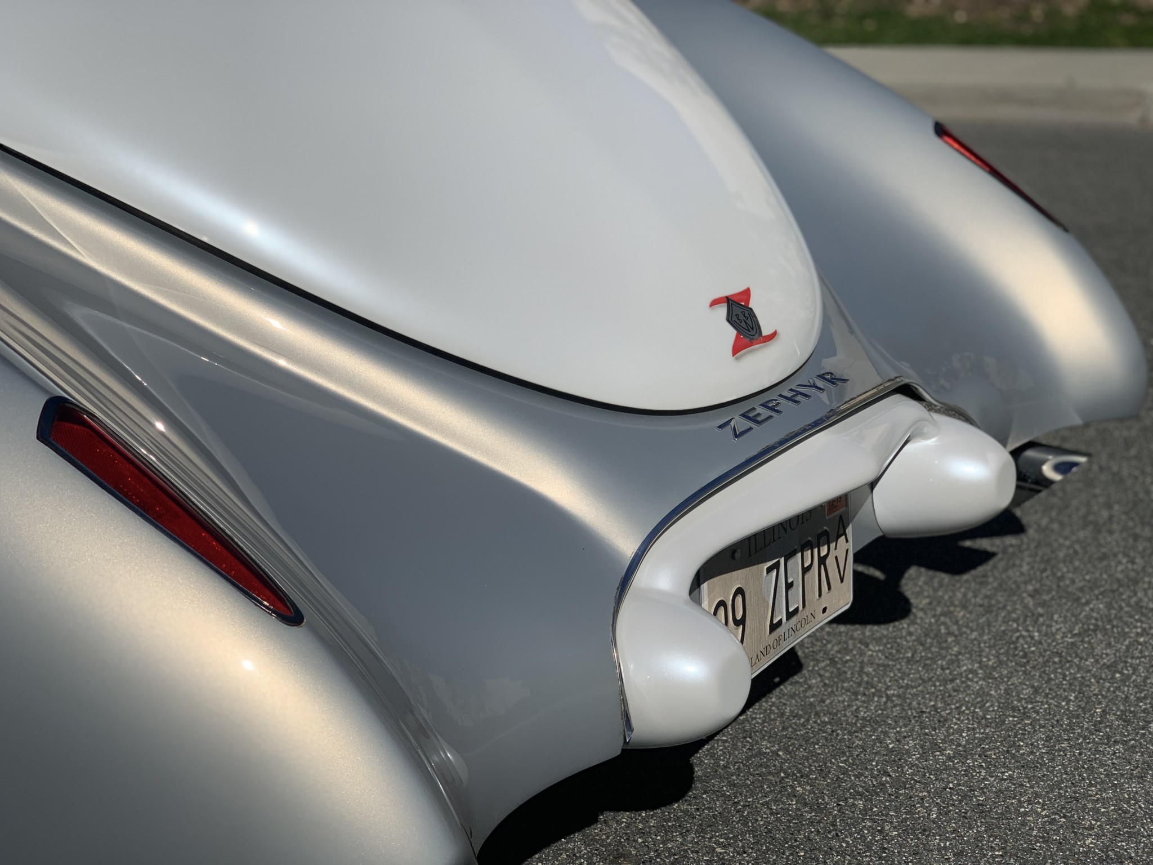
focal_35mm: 52
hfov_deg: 36.8
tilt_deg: -16.7
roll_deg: +1.6
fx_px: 1732
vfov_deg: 28.0
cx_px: 576
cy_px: 432
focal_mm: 6
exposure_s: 1/4785
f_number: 2.4
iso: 16
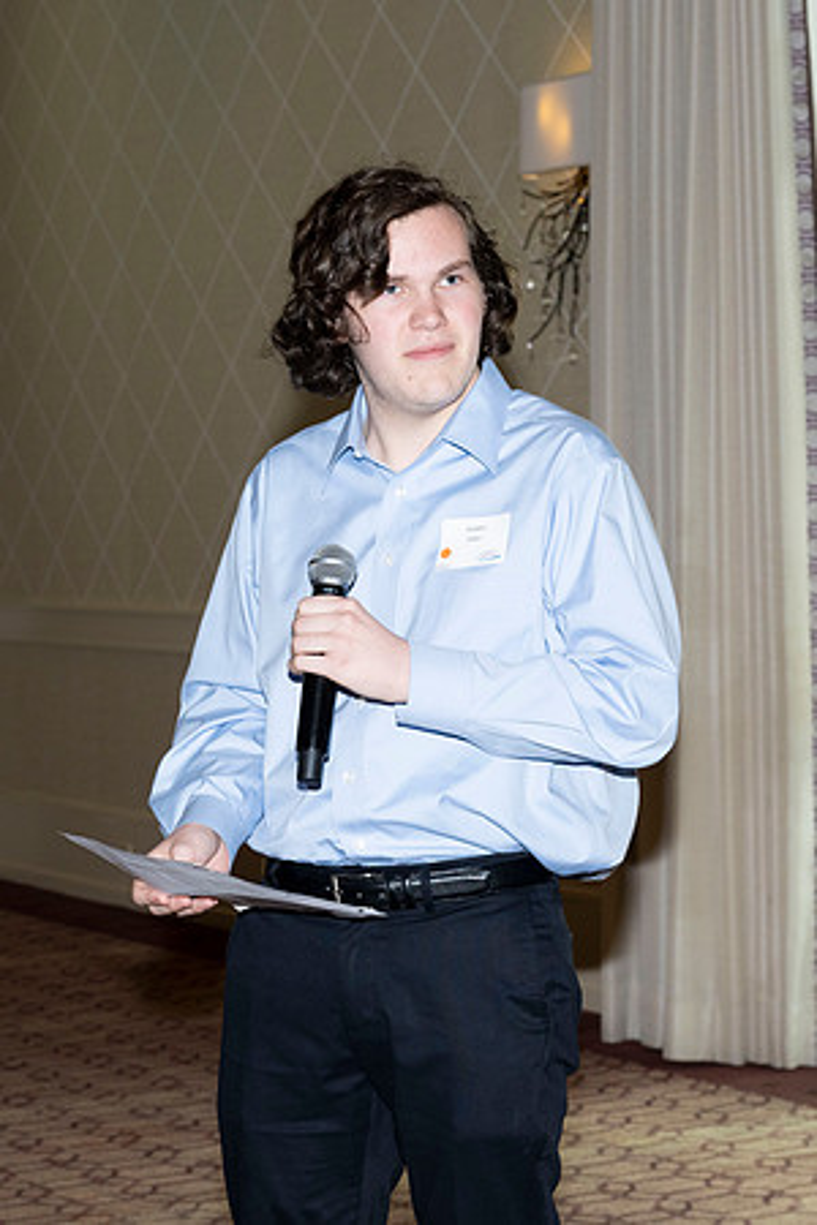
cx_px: 408
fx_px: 2942
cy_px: 546
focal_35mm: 86
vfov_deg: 23.5
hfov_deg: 15.8
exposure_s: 1/125
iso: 1000
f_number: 5.6
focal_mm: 52
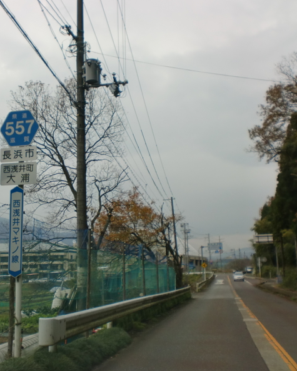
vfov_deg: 40.3
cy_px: 186
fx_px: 506
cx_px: 87
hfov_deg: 32.3
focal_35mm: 46
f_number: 3.1
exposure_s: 1/640
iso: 64
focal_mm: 6.3
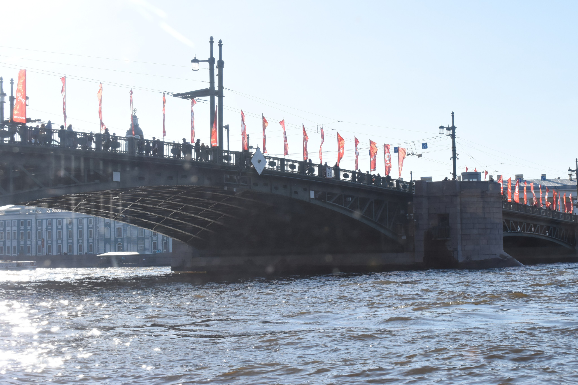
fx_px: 915
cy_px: 192
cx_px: 289
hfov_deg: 35.1
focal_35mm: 57
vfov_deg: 23.8
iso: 800
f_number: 11
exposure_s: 1/500
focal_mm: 38
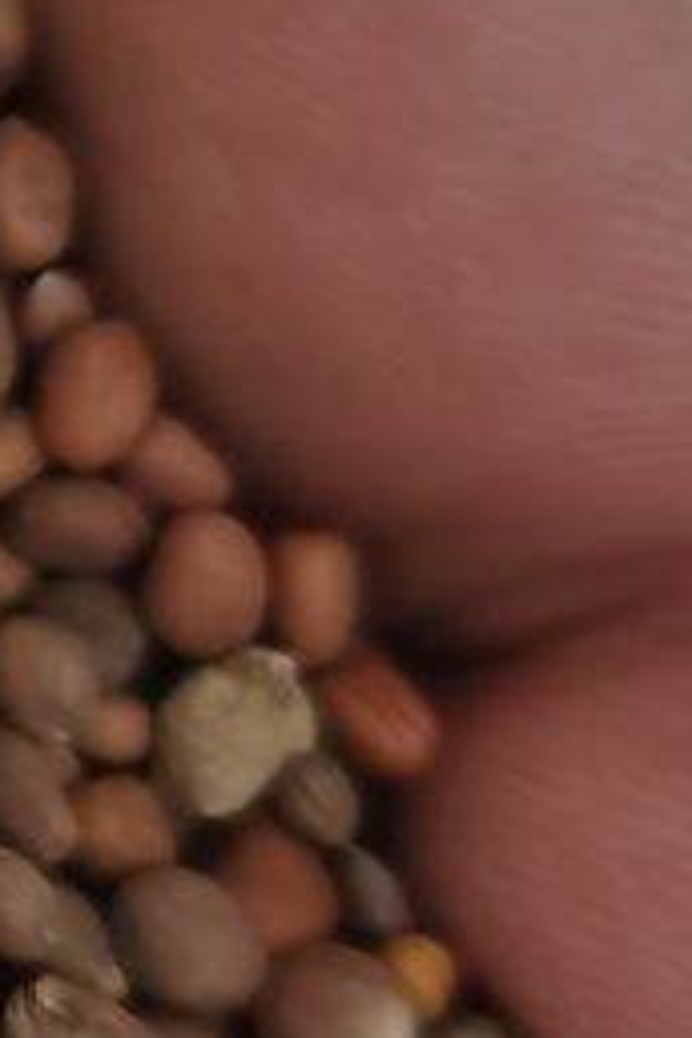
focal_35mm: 116
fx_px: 3344
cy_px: 308
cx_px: -789
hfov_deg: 10.6
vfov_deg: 17.6
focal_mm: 5.58
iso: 640
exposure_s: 1/20
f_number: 1.8
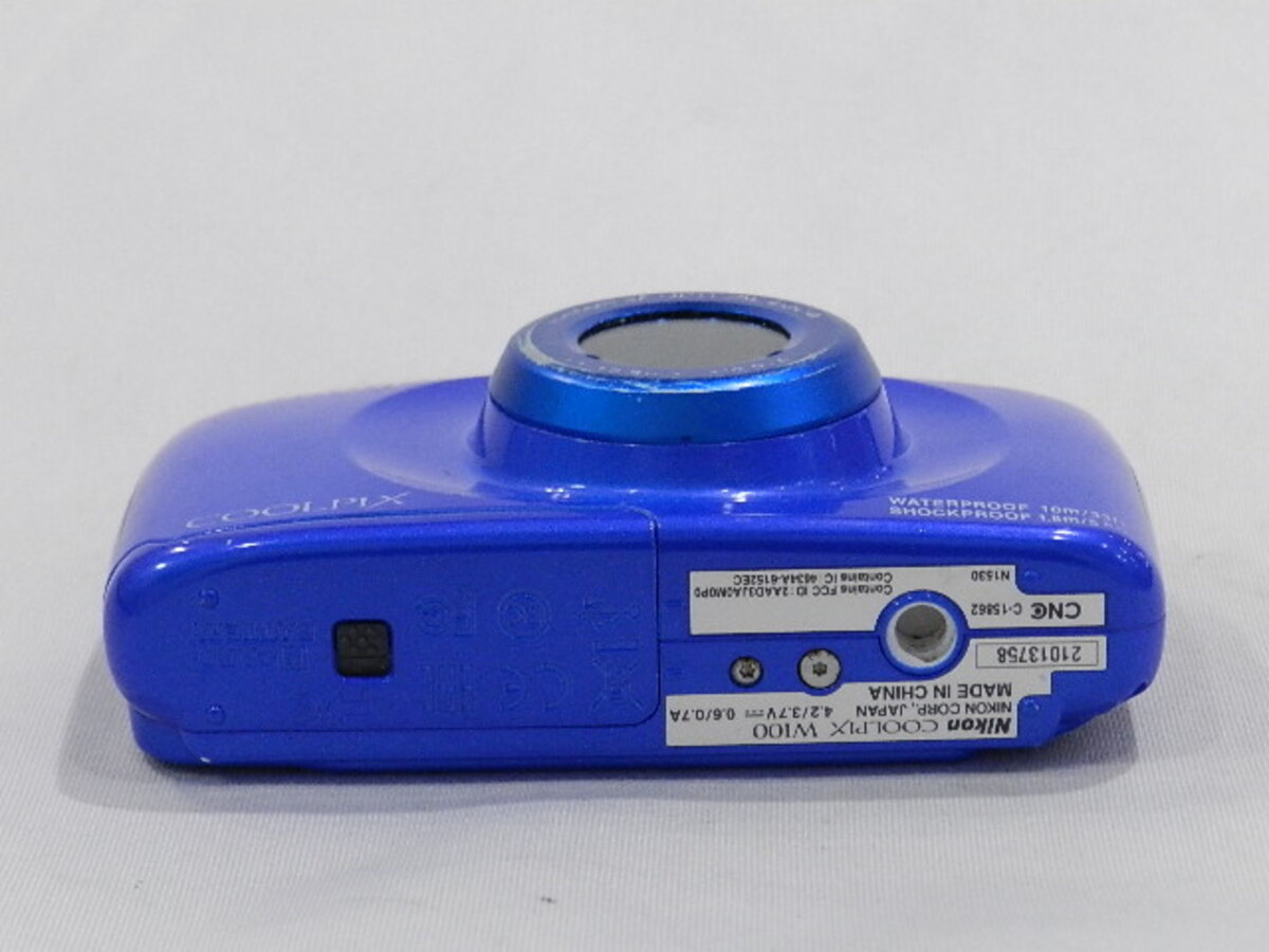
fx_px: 4216
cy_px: 476
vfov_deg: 12.9
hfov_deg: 17.1
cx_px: 634
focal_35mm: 115
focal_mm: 20.5
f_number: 4.8
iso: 800
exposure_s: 1/80
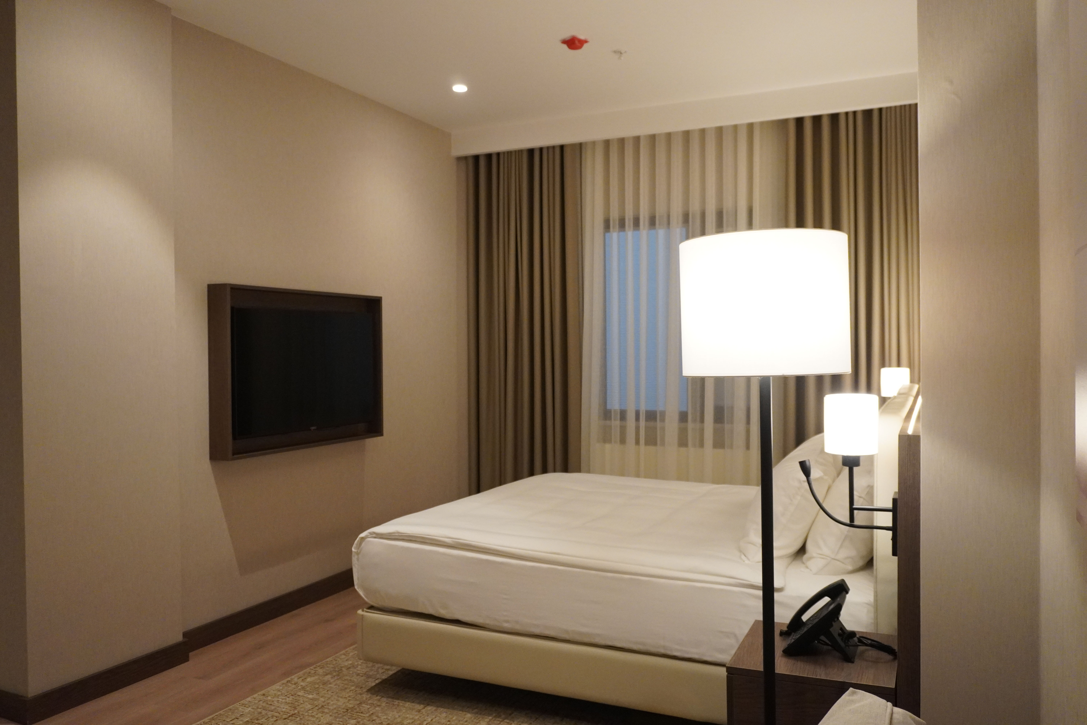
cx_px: 544
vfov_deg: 36.9
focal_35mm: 36
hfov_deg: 53.1
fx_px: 1087
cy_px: 362
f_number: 4.5
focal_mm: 24
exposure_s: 1/160
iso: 4000
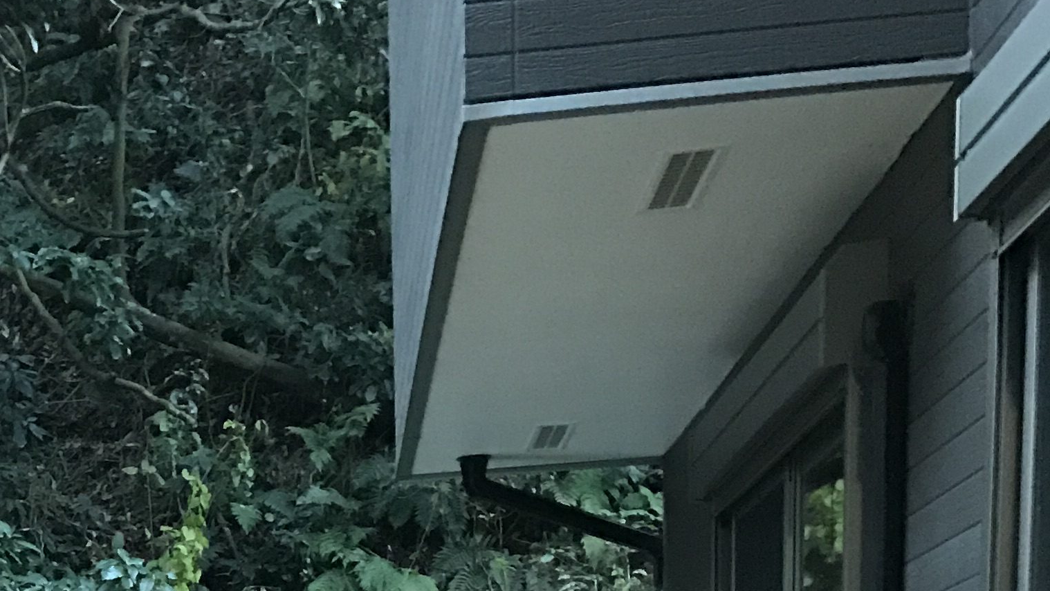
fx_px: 2255
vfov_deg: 12.3
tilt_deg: -9.1
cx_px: 16
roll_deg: +3.0
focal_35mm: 81
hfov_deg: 25.0
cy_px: 1344
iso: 100
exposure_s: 1/11
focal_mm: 3.99
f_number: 1.8
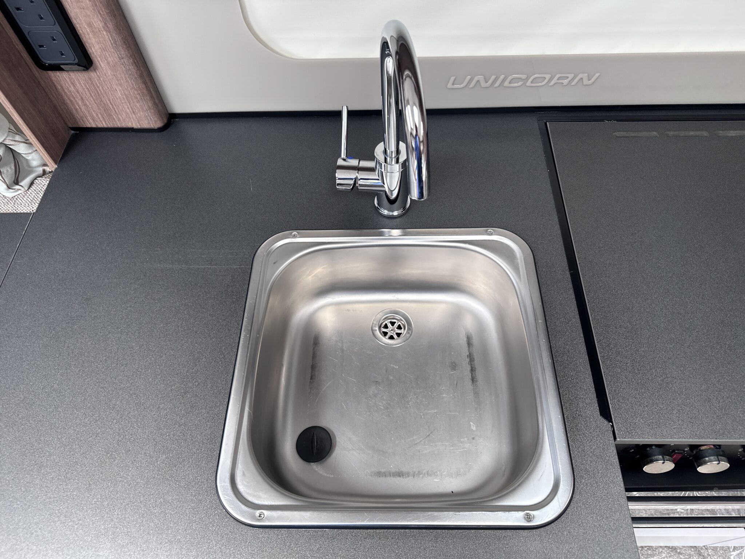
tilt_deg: -58.6
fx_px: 517
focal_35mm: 24
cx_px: 372
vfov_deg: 56.8
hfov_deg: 71.6
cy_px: 280
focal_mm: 6.86
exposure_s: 1/121
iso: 100
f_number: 1.78
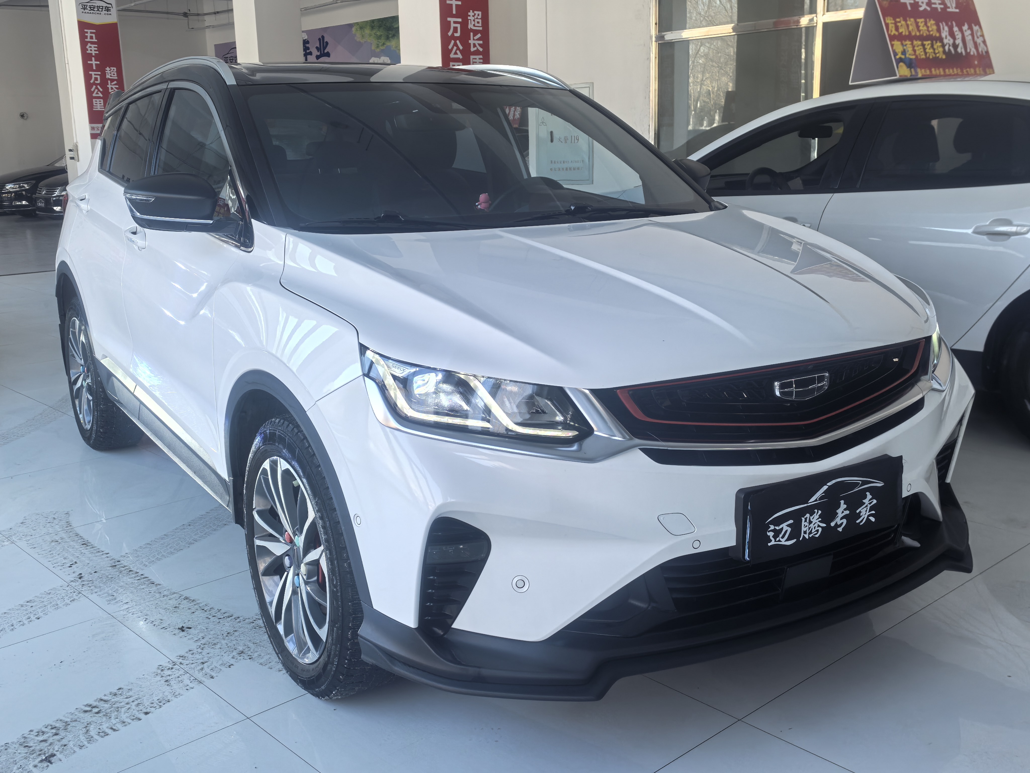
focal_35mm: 36
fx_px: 1071
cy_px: 386
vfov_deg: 39.7
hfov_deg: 51.4
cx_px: 515
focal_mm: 5.75
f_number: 2
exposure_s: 1/100
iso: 50
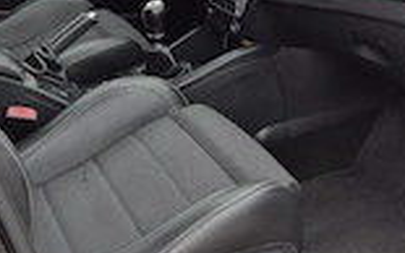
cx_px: 209
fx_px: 696
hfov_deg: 32.5
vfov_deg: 19.7
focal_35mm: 63
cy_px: -29
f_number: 1.8
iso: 25
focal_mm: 5.4
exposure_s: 1/333
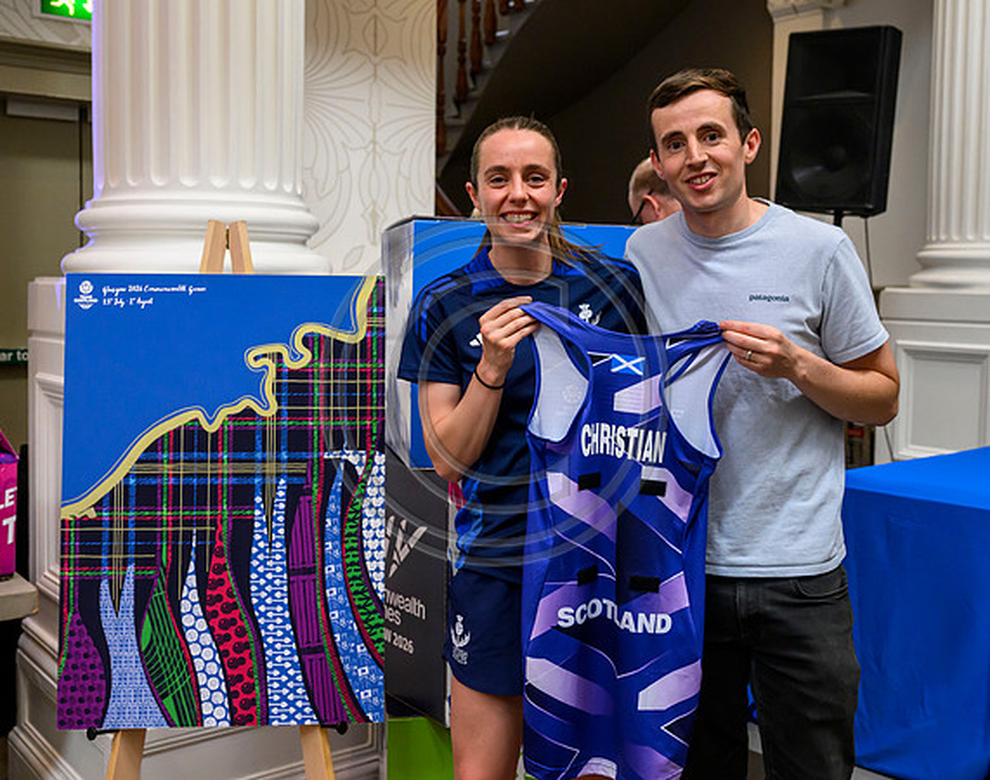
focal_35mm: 39
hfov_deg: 47.0
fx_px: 1138
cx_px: 488
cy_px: 340
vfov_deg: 37.8
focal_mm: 31
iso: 4000
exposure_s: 1/200
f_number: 4.5
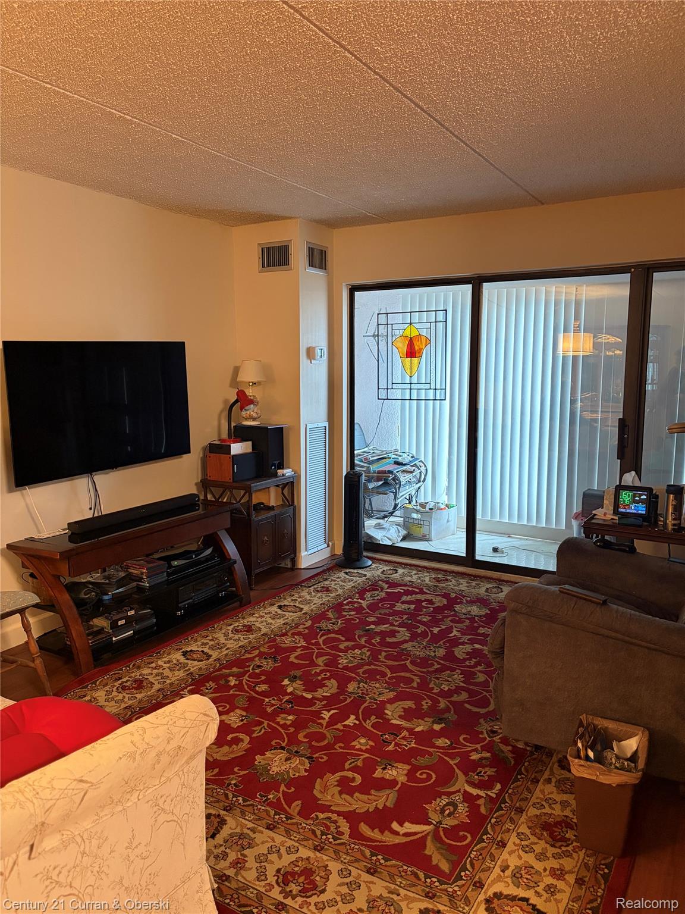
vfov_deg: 67.3
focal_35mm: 26
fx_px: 686
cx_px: 342
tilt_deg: -7.0
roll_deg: +0.5
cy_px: 457
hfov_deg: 53.1
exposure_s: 1/40
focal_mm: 5.96
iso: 320
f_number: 1.6
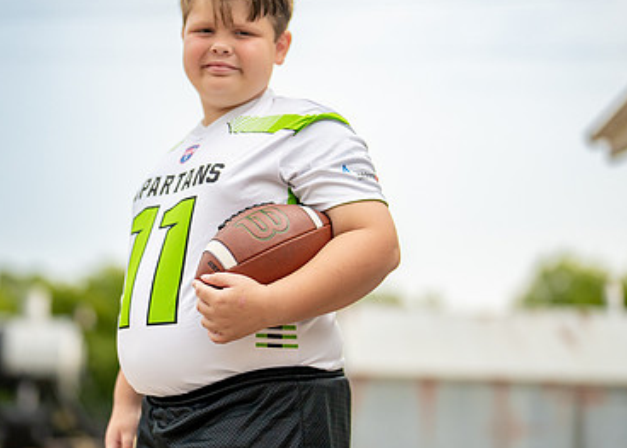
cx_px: 200
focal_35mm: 90
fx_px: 1603
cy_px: 230
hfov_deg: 22.0
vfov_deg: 15.9
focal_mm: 50
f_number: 1.2
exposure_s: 1/1250
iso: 500
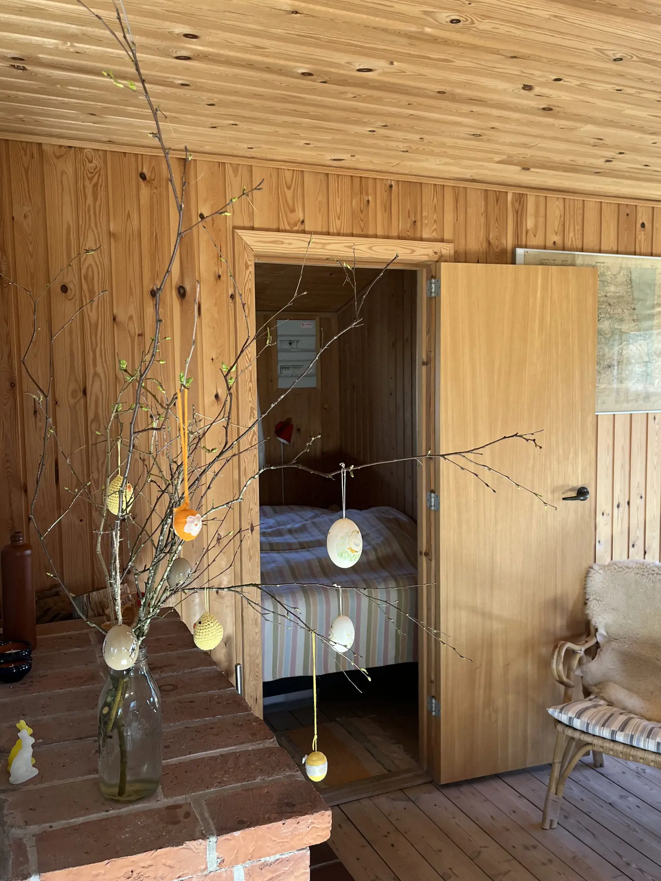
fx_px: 789
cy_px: 439
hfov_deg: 45.4
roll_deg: +1.5
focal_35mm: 31
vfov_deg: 58.4
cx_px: 332
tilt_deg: -5.7
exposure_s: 1/121
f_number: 1.6
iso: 125
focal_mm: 5.1
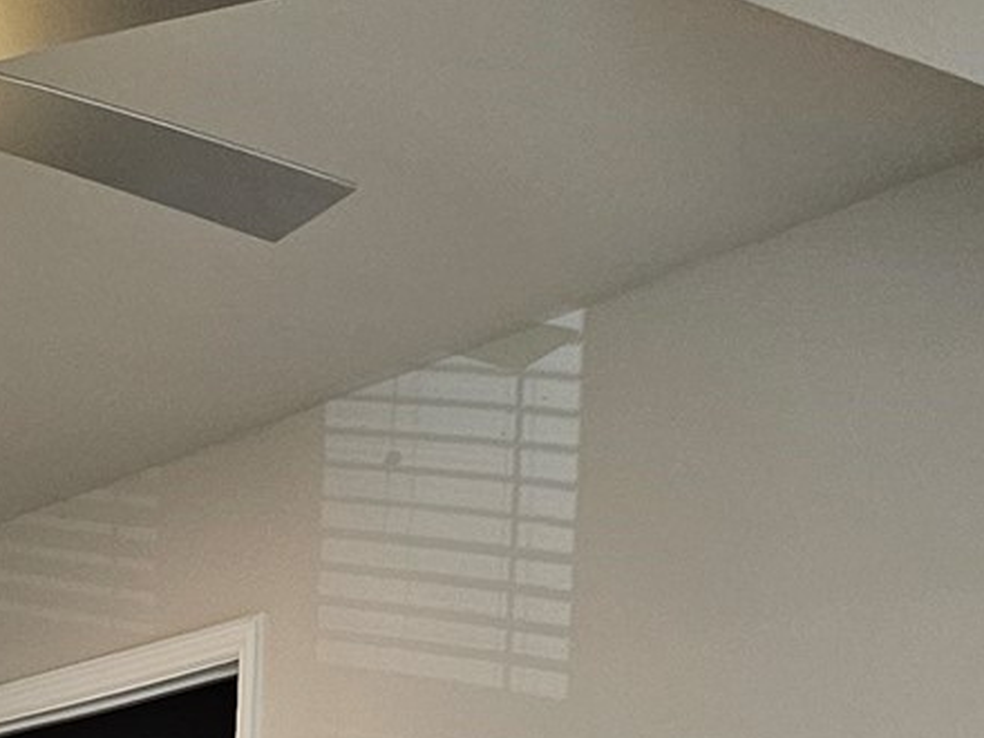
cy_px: 1608
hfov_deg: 17.3
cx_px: -297
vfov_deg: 11.9
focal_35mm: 107
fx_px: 3042
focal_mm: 5.4
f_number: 1.8
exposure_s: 1/120
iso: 200
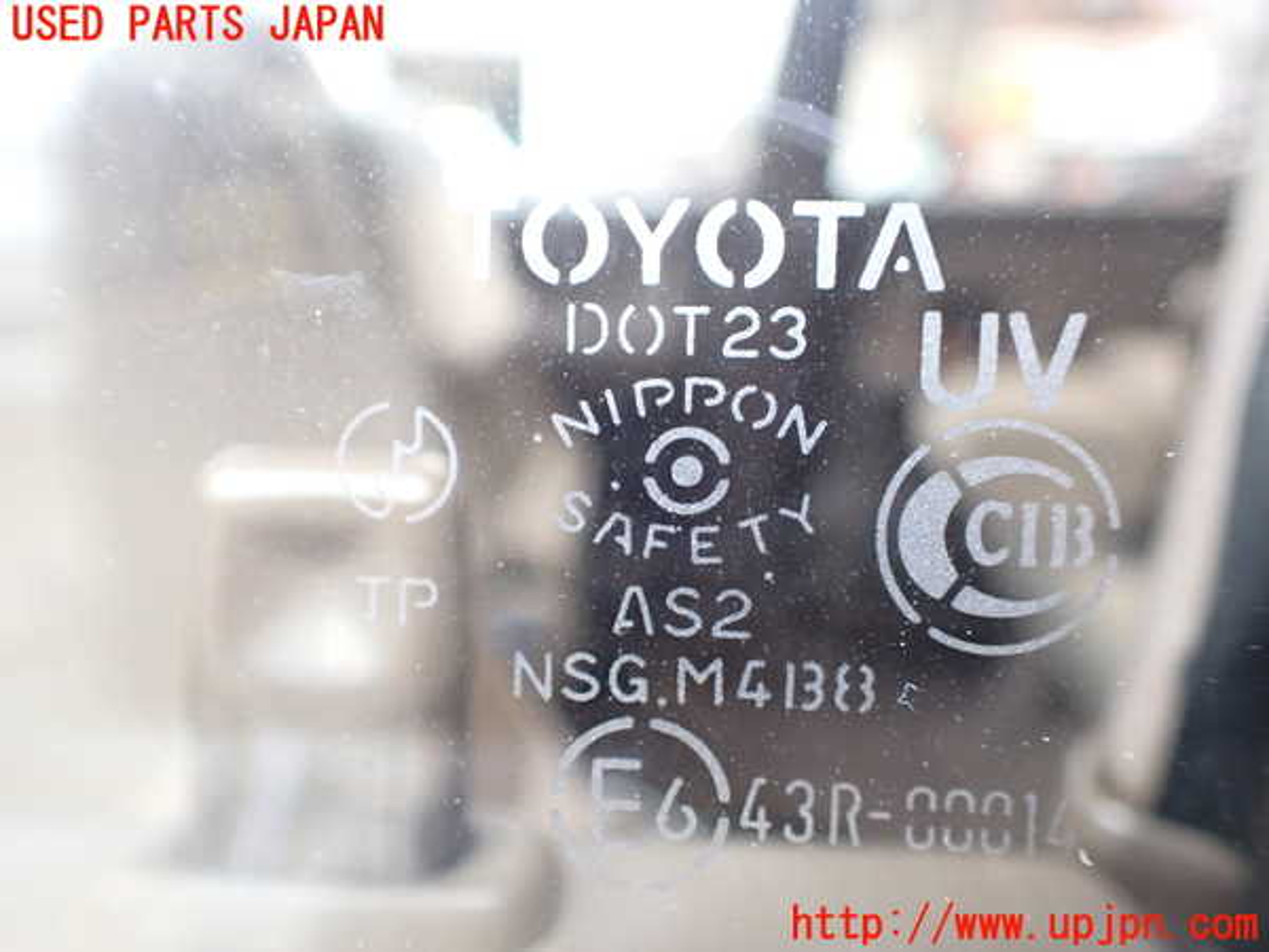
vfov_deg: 46.8
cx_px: 634
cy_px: 476
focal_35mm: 30
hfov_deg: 60.0
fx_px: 1100
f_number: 2.3
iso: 250
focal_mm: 5.4
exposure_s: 1/125
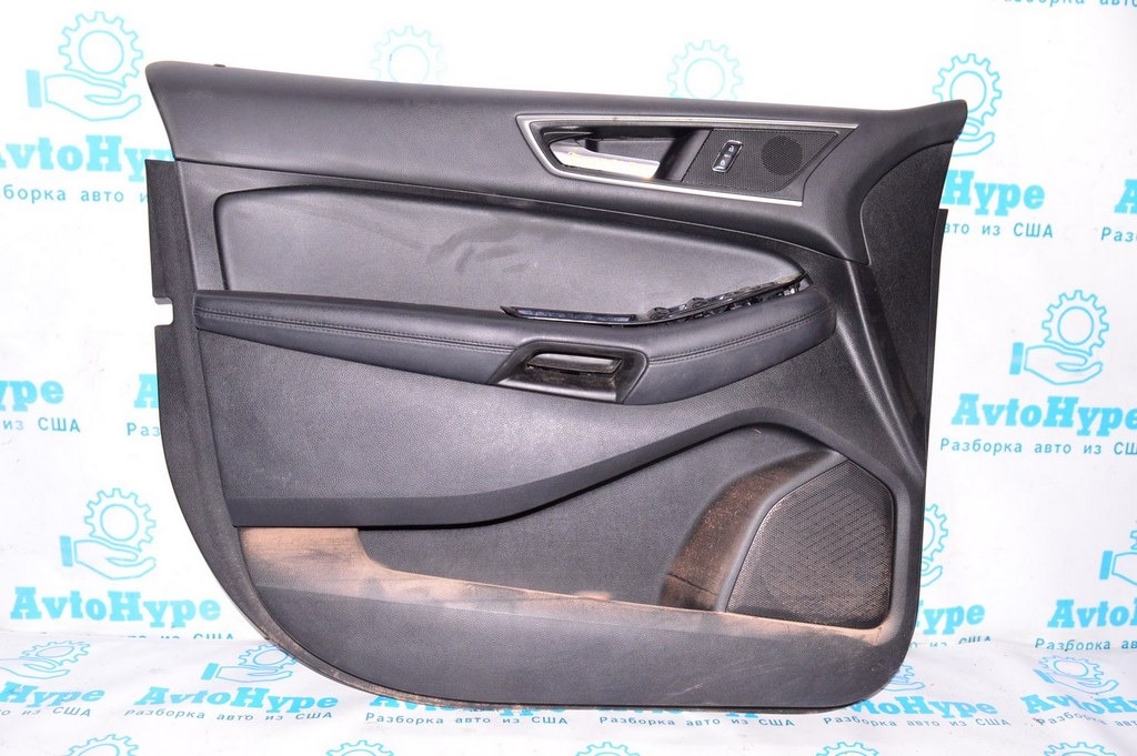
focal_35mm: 30
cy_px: 378
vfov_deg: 43.5
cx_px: 568
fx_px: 947
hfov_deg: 62.0
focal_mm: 20
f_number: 8
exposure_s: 1/200
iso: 1600
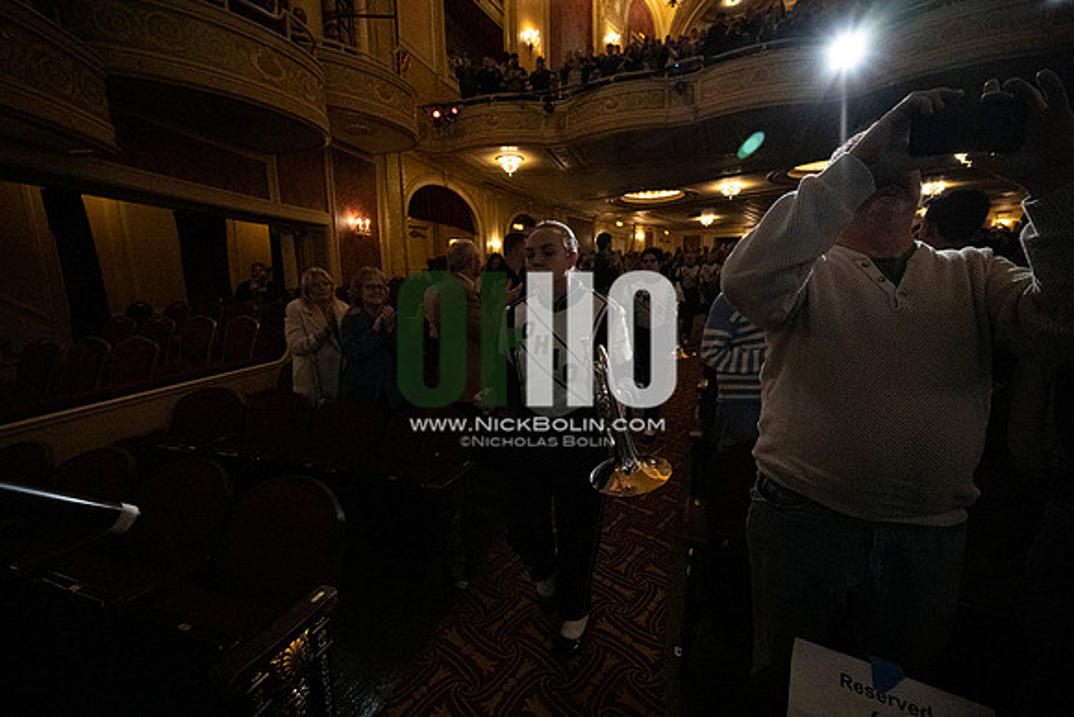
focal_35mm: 14
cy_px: 358
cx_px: 537
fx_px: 418
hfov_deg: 104.2
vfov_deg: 81.2
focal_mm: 14
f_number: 4
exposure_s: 1/400
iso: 16000
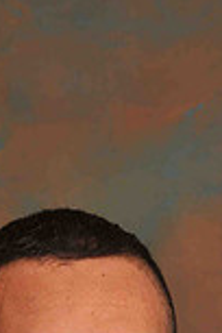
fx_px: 3057
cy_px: 468
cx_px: 86
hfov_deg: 4.2
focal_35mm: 330
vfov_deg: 6.2
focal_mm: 75
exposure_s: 1/60
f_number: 6.3
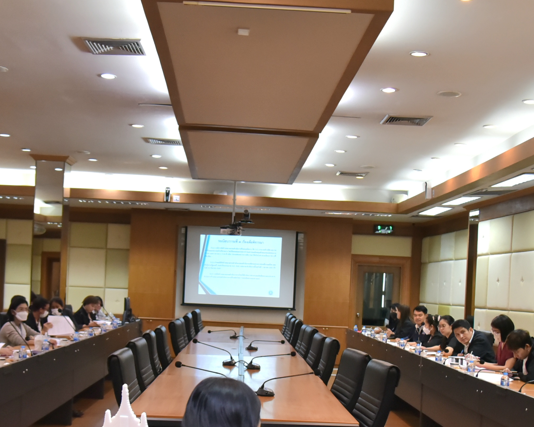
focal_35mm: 48
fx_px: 759
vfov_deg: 31.1
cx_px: 252
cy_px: 296
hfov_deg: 38.8
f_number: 4
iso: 1600
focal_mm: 24
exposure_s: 1/500
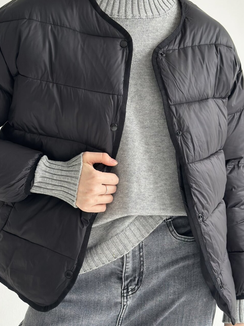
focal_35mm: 58
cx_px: 116
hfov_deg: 25.2
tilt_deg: -7.7
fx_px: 545
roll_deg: -1.9
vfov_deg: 33.2
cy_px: 171
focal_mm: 6.86
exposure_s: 1/114
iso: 125
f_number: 1.78
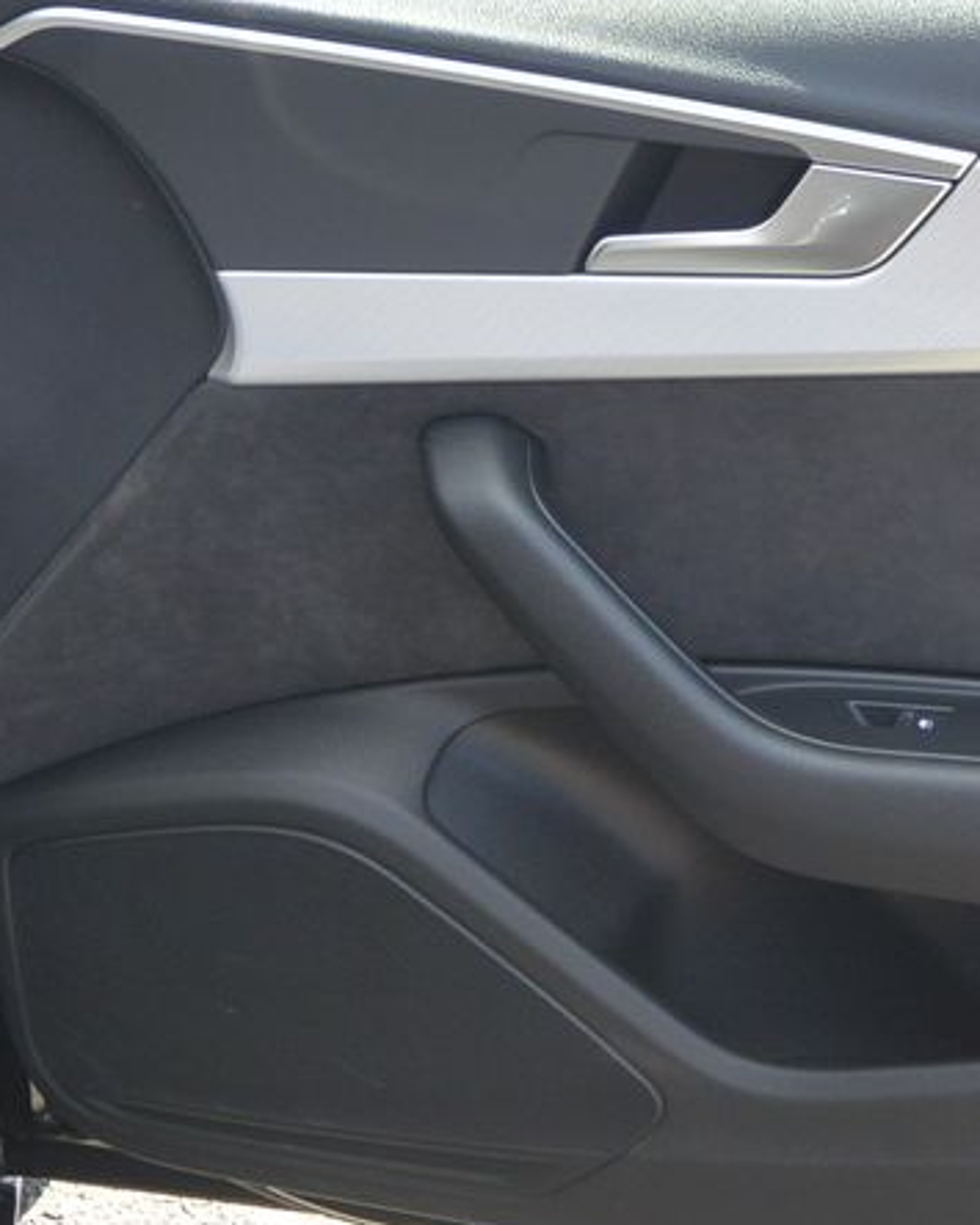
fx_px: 2357
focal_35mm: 65
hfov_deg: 22.6
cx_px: 961
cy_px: 697
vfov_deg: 29.1
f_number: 3.5
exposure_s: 1/250
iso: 180
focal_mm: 11.4
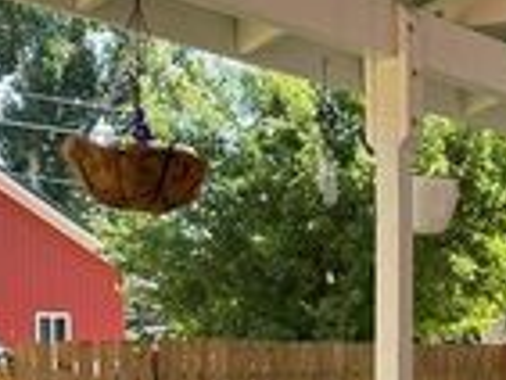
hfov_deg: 21.5
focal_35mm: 85
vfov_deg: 17.0
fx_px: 1244
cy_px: 375
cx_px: 596
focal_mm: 6.86
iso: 80
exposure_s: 1/508
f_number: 1.78
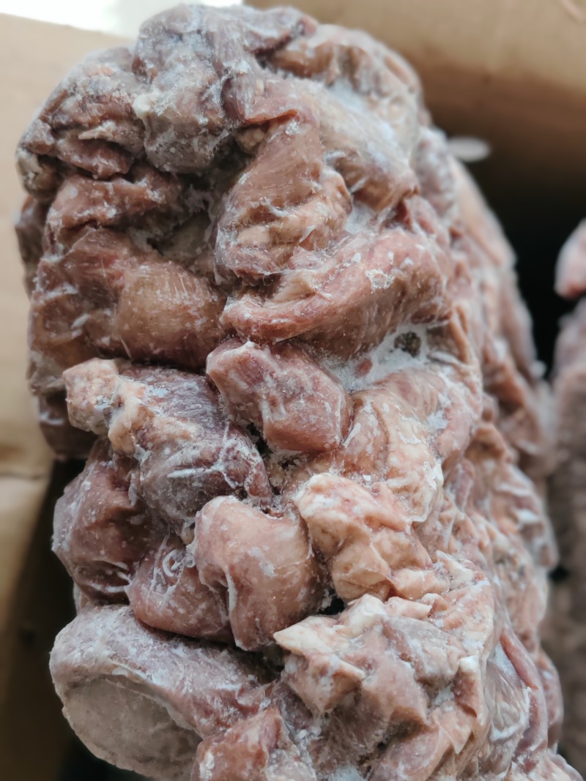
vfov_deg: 35.5
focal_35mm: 54
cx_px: 293
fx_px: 1219
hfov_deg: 27.0
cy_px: 390
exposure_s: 1/100
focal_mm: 6.14
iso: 2500
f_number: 4
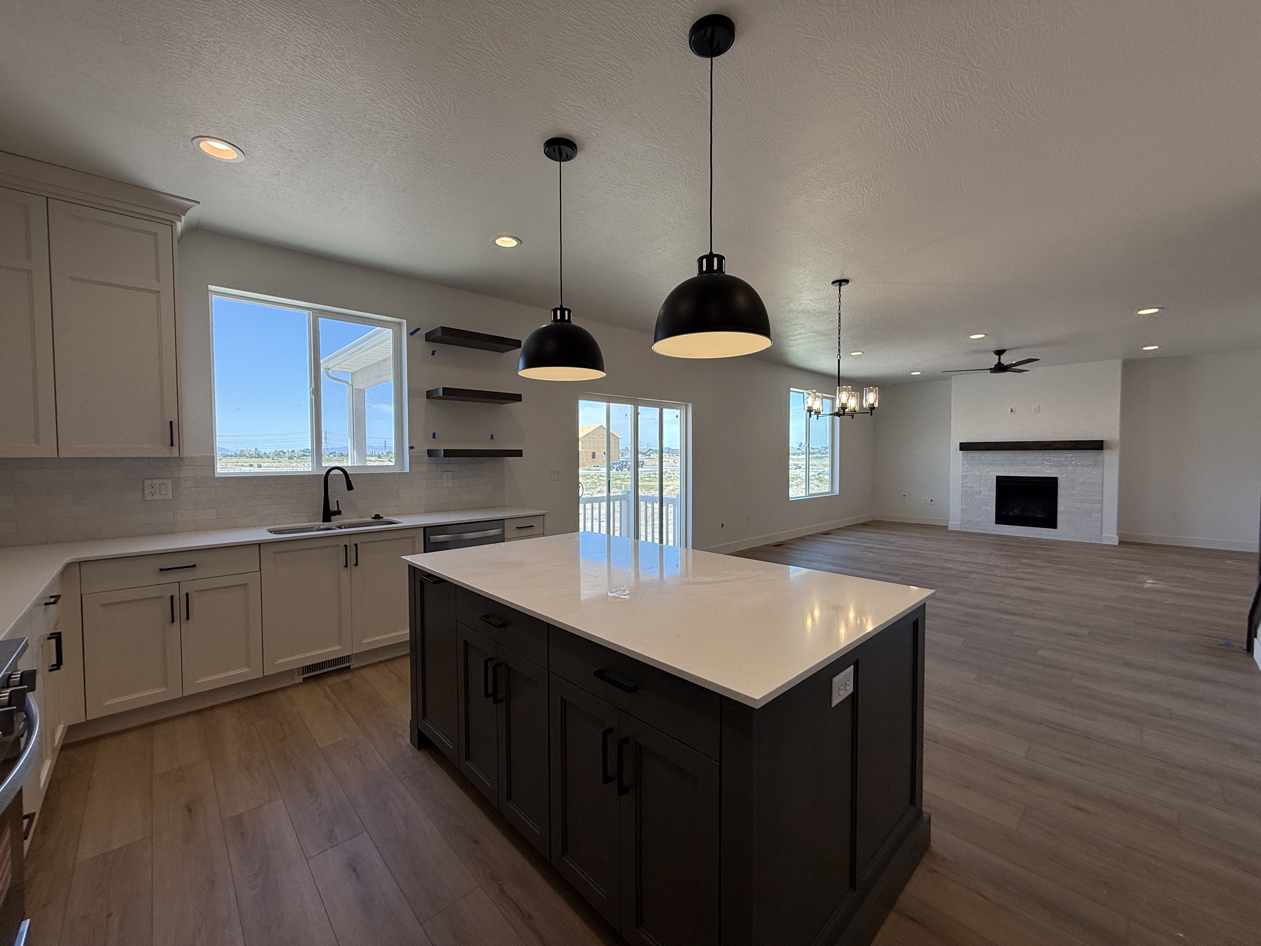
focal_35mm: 14
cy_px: 473
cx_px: 630
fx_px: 510
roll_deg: +0.4
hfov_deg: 102.1
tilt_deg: -1.2
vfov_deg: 85.7
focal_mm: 2.22
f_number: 2.2
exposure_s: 1/269
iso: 64
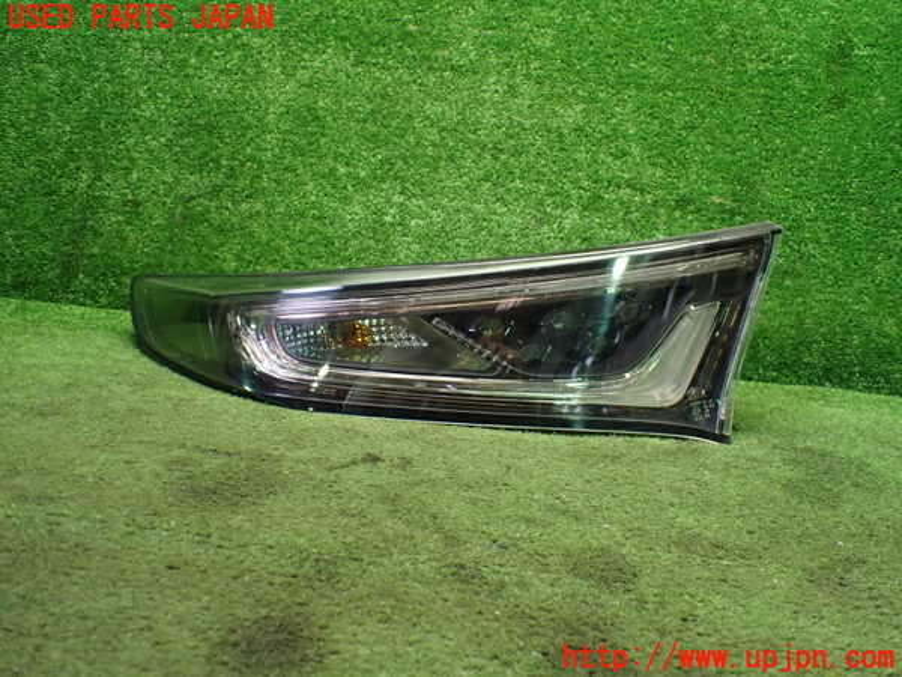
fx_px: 782
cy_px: 338
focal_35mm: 30
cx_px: 451
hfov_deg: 60.0
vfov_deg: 46.8
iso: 800
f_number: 2.3
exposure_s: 1/100
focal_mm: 5.4
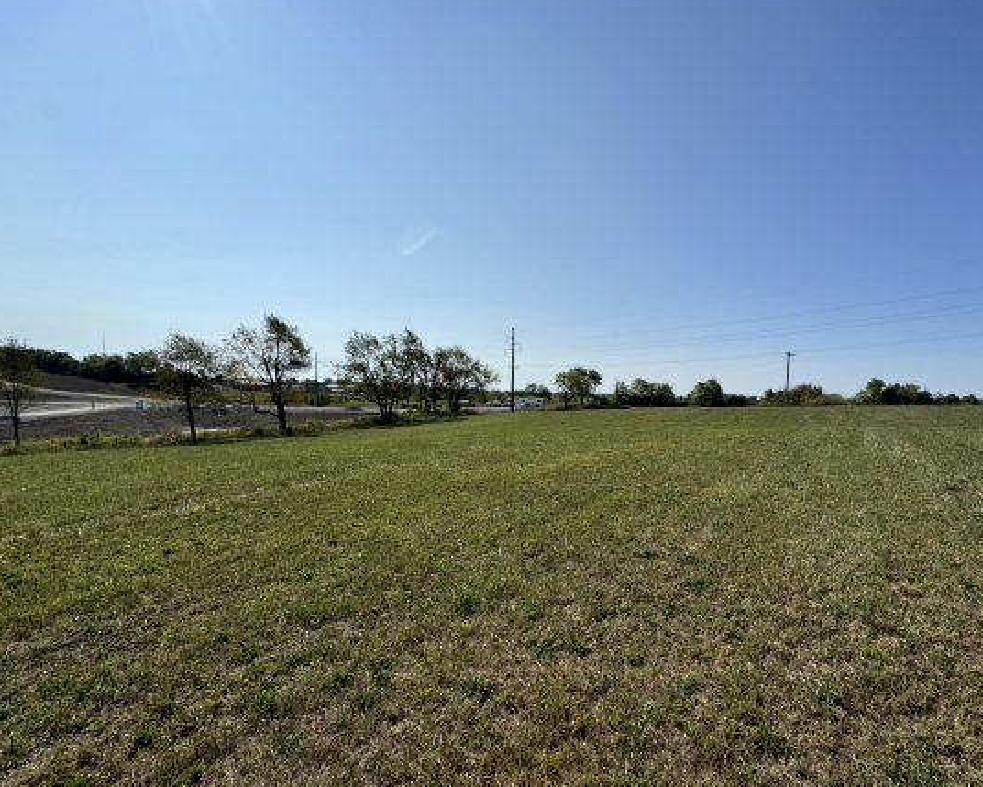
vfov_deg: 76.7
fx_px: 495
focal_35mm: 17
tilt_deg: -5.1
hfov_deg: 88.9
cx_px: 571
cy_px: 437
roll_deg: -2.1
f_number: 2.2
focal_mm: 2.22
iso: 50
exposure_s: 1/3390
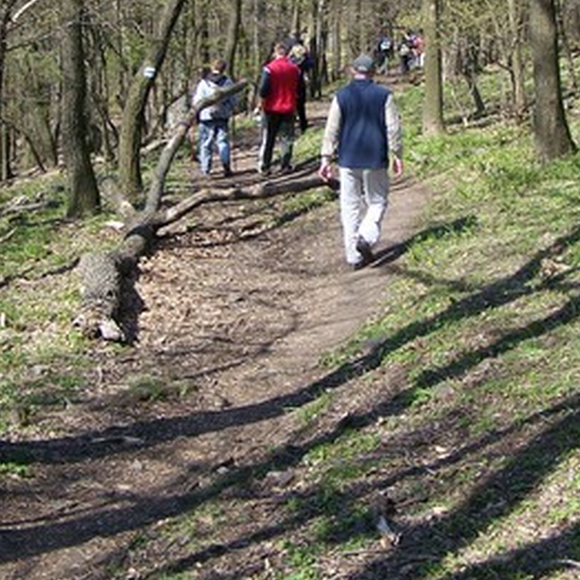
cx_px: 346
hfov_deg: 21.1
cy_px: 91
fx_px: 1554
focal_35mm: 82
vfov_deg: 20.8
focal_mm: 6.3
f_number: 2.8
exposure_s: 1/640
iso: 80
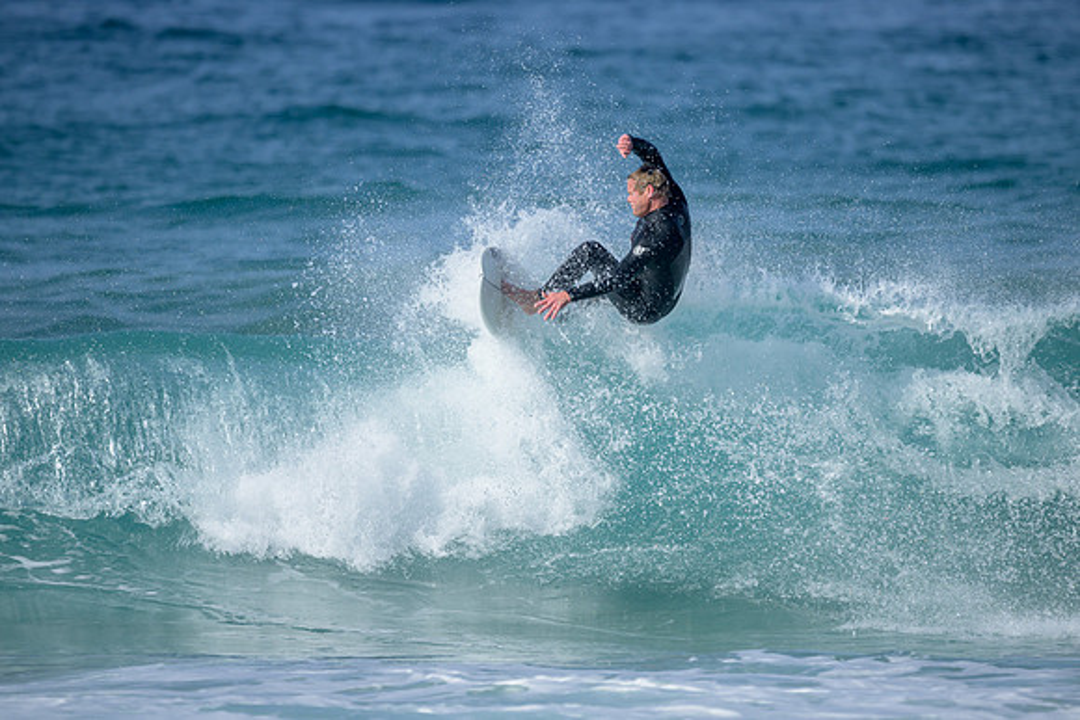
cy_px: 360
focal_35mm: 800
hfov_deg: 2.6
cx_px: 540
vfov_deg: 1.7
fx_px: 24004
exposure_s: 1/2500
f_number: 6.3
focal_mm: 800
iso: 360
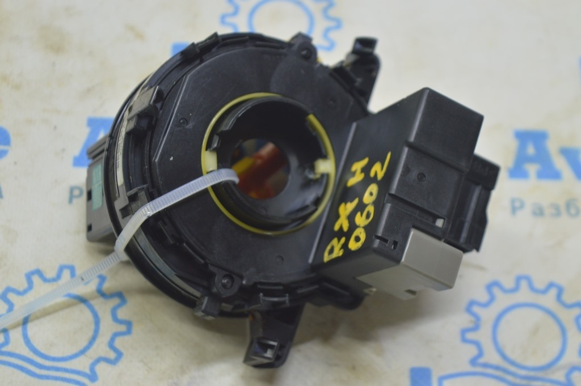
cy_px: 193
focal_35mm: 82
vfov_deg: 16.5
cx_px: 290
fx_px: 1330
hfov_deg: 24.6
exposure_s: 1/20
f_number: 5.6
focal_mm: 55
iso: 400
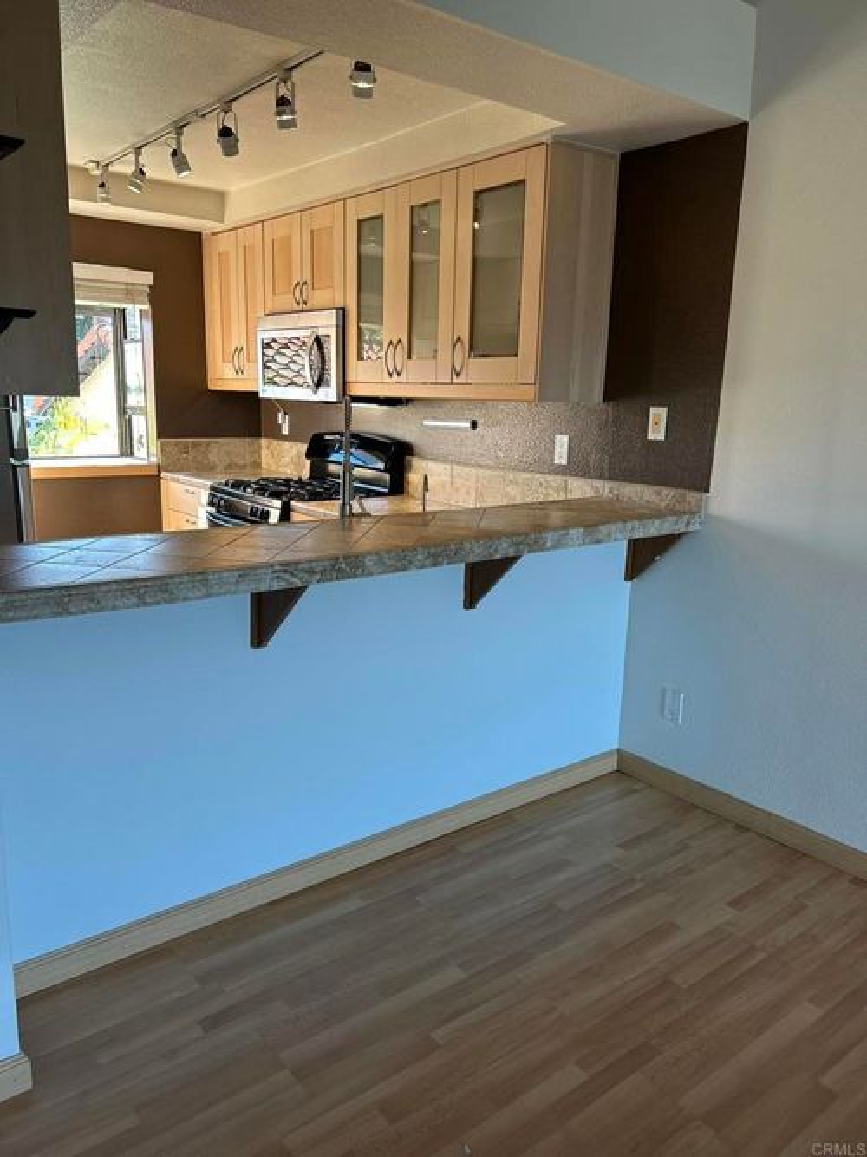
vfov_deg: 67.3
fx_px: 869
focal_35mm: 26
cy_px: 578
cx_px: 434
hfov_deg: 53.0
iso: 64
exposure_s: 1/120
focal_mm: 5.7
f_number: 1.5
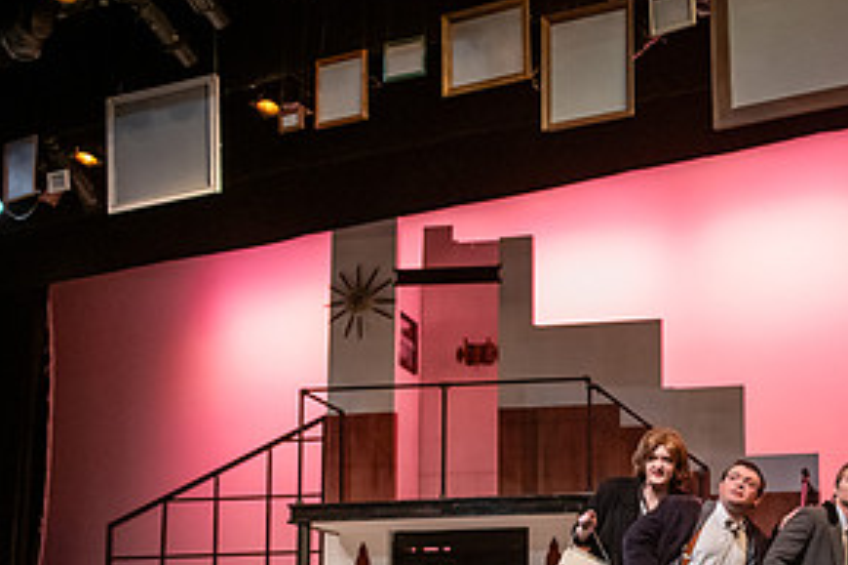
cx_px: 769
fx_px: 1318
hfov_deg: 33.7
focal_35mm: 56
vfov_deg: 23.6
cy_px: 499
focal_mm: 28
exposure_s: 1/200
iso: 2500
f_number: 3.2
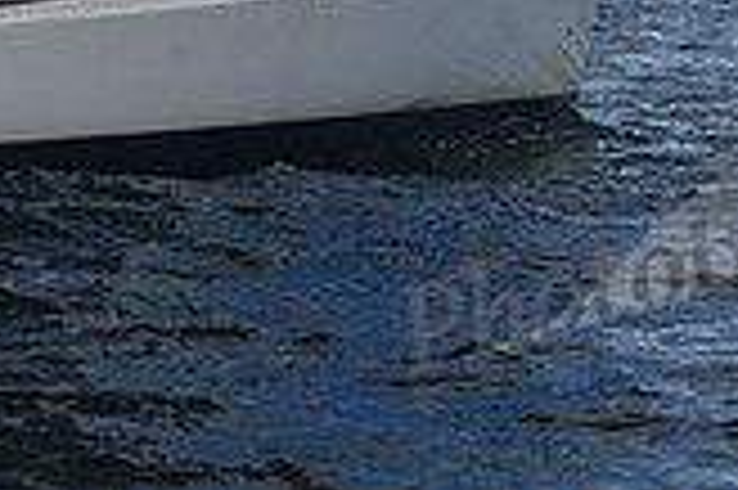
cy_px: -371
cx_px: 171
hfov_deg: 8.3
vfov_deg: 5.4
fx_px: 5079
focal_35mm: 248
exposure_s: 1/500
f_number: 6.3
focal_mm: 70
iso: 200
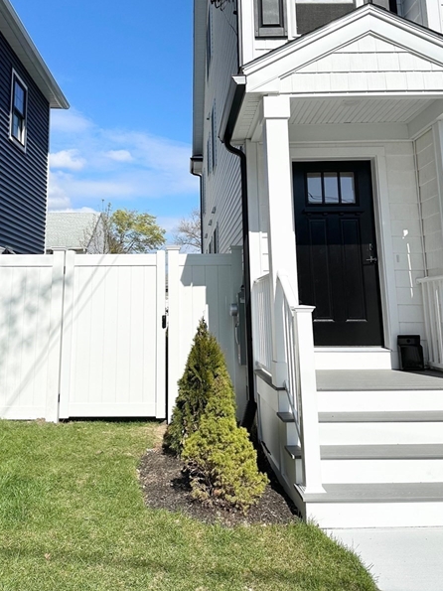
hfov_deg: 45.3
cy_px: 221
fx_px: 529
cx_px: 187
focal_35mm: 31
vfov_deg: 57.6
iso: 80
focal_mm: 6.86
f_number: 1.8
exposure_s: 1/13699
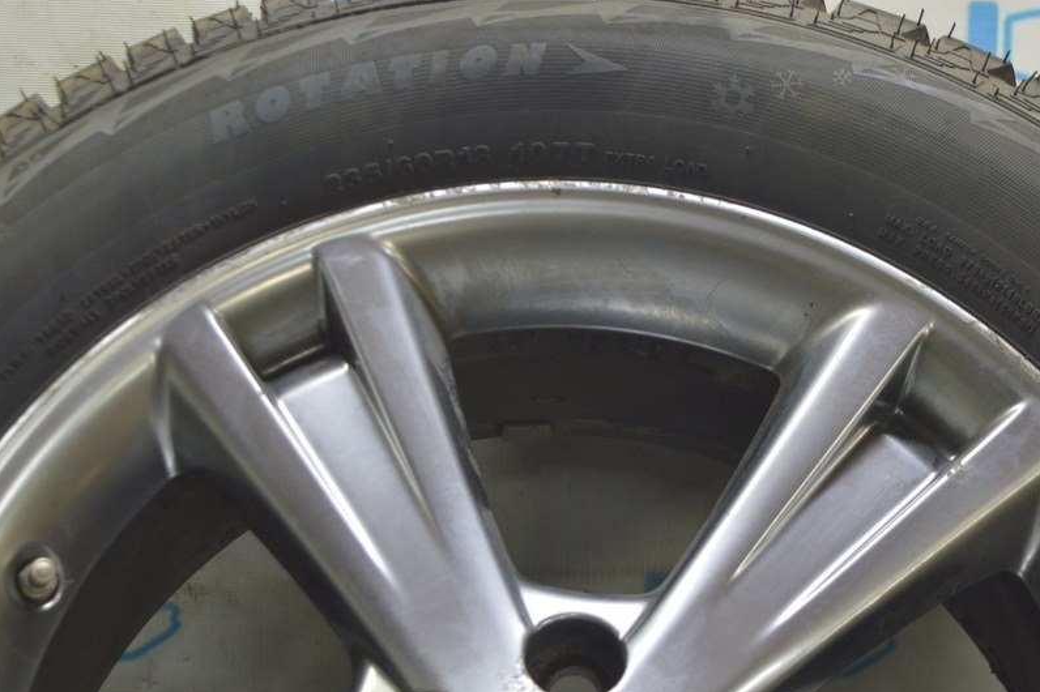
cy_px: 442
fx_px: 2339
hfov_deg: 25.1
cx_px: 561
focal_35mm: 81
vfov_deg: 16.8
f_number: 5.6
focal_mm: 42
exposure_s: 1/20
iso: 400
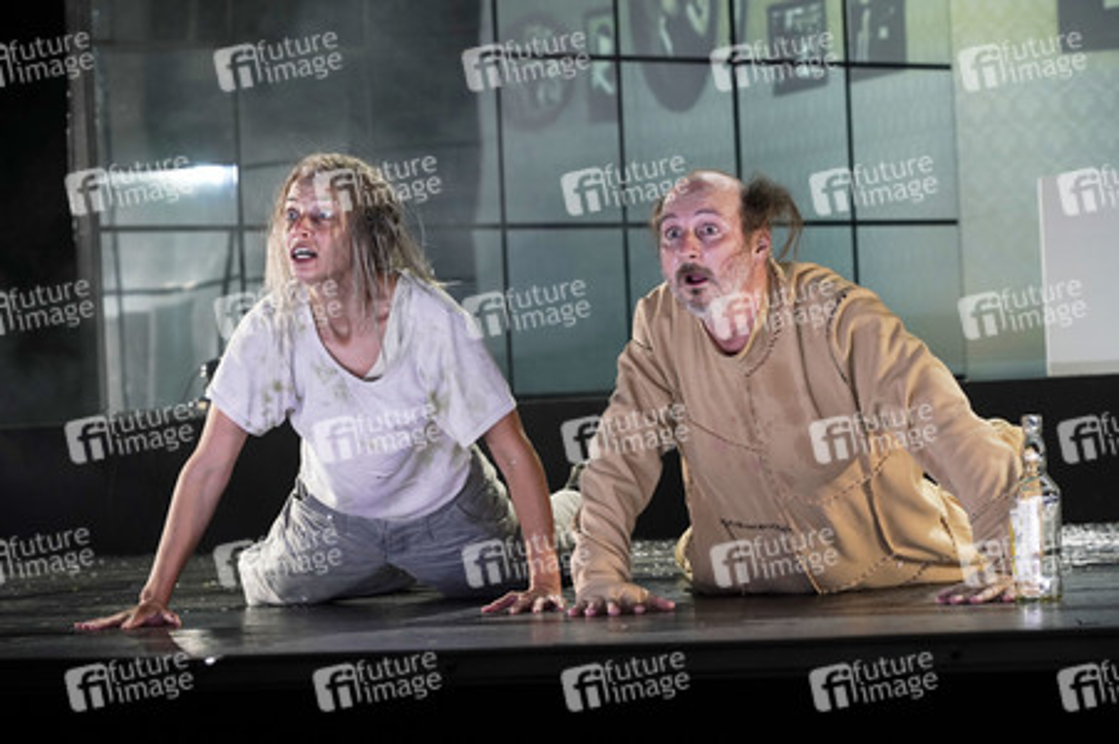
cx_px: 560
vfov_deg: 10.0
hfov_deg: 15.0
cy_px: 372
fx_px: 4255
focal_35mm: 137
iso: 1000
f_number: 7.1
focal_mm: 137
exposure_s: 1/100
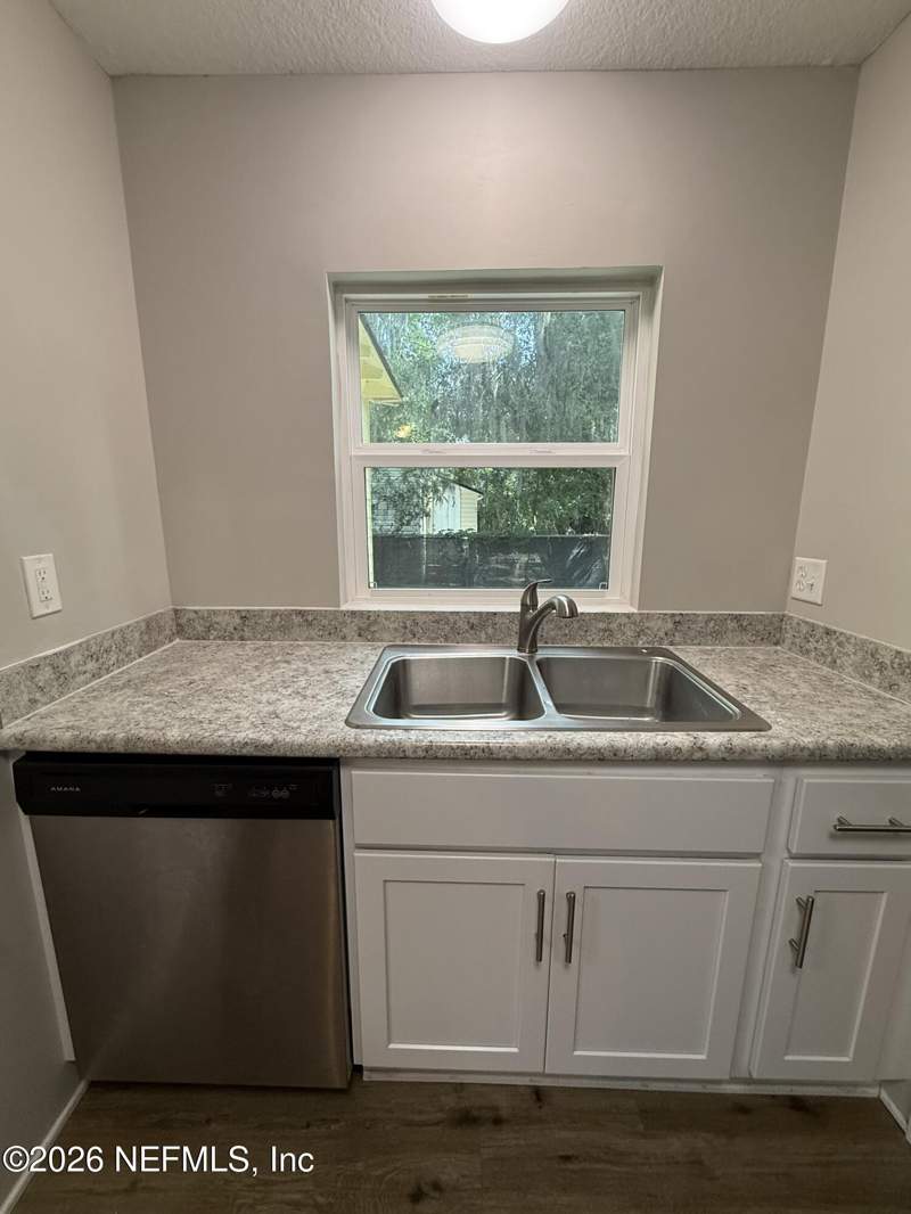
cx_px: 456
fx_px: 491
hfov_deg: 85.7
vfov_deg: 102.1
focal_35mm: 14
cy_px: 607
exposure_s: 1/120
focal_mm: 2.22
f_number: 2.2
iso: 160
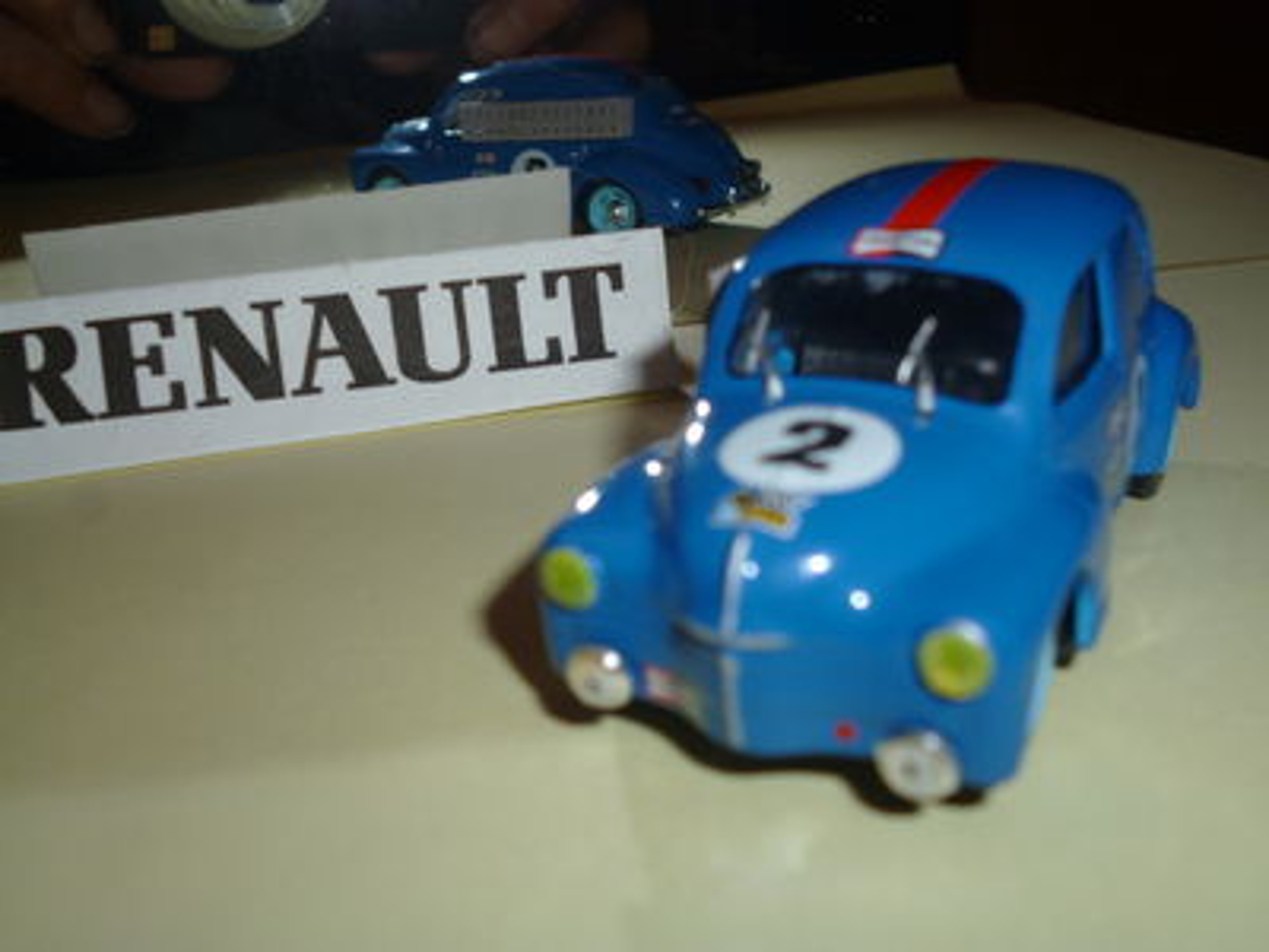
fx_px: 1320
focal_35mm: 36
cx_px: 634
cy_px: 476
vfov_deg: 39.7
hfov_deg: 51.4
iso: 100
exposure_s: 1/60
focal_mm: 6.4
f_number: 3.5
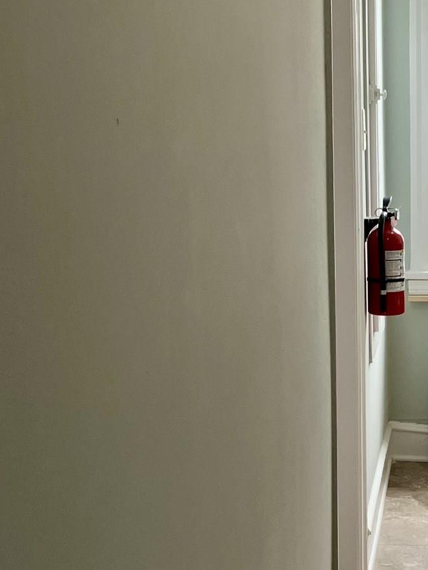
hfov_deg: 18.9
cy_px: 357
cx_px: 538
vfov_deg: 26.6
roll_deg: -1.9
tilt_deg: -10.7
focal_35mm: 73
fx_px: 1203
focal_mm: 3.99
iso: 64
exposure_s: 1/120
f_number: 1.8
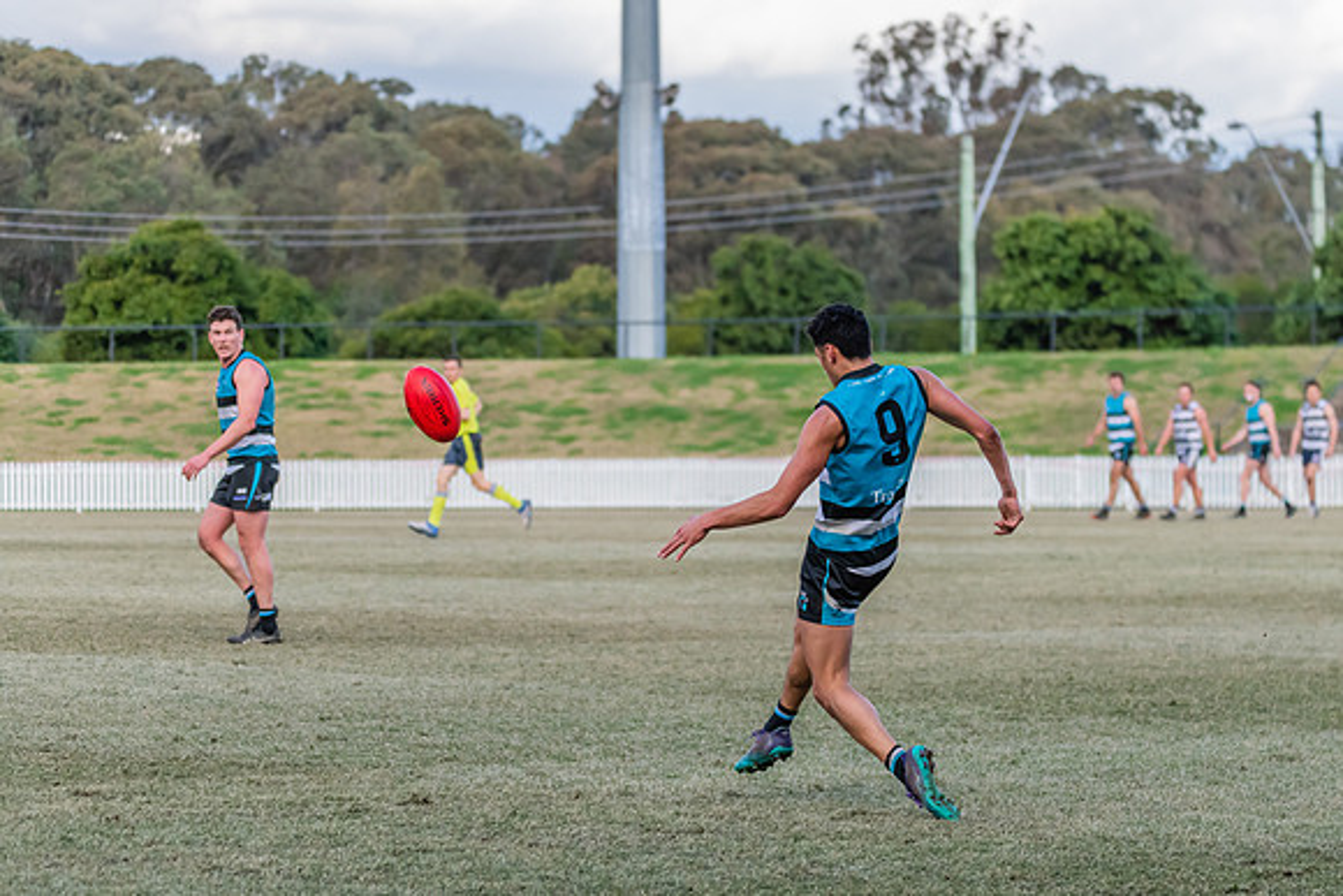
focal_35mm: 182
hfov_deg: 11.3
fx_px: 6779
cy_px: 535
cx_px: 810
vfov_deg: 7.6
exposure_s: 1/2000
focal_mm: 150
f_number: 5
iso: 1400
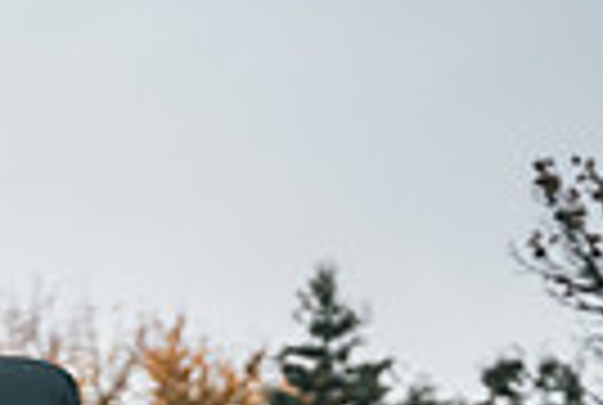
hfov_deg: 8.7
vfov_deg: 5.8
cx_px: -207
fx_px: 3895
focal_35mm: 232
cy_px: 817
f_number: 2
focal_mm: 52
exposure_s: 1/3200
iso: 200
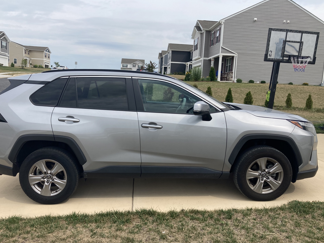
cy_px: 123
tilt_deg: -6.0
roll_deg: -2.5
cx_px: 156
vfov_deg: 46.8
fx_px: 281
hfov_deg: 59.9
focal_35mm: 30
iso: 20
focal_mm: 3.99
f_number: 1.8
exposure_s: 1/1621
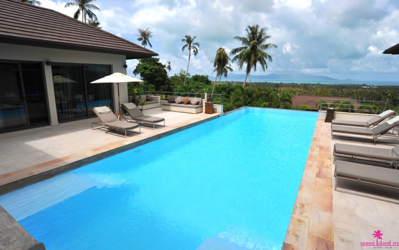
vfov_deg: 62.2
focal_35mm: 19
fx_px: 207
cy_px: 115
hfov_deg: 88.0
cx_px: 205
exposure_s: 1/200
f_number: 22
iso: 250
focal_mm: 18
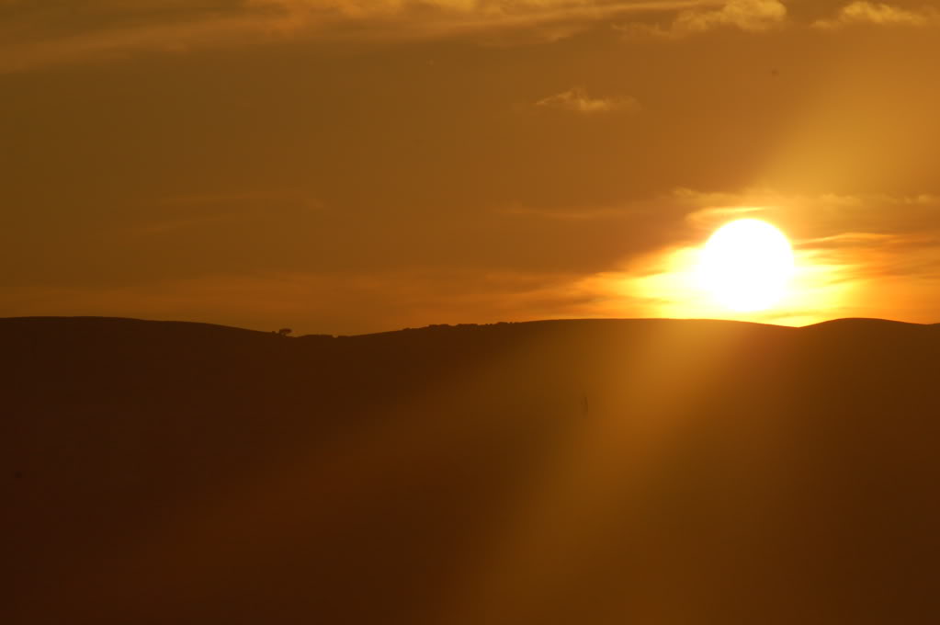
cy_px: 312
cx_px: 470
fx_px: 8608
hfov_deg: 6.3
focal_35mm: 330
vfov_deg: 4.2
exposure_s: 1/3200
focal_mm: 220
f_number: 11
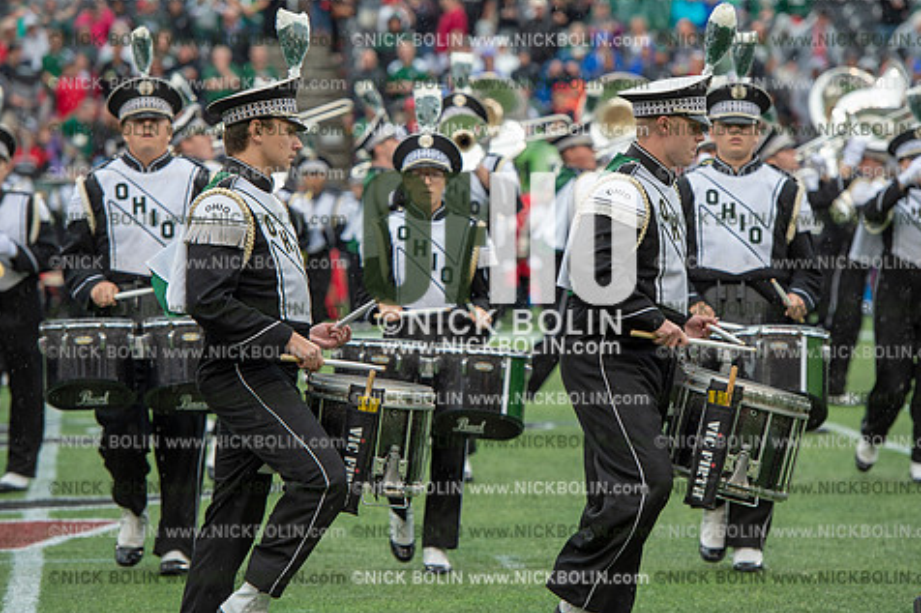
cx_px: 499
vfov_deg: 6.8
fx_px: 5140
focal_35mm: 201
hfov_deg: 10.2
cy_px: 263
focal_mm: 165
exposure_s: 1/500
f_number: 4
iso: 400
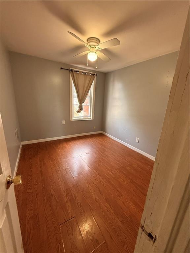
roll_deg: -3.3
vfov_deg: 102.1
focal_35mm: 14
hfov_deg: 85.7
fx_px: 102
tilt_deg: -13.2
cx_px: 95
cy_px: 126
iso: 400
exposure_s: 1/120
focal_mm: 2.22
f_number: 2.2
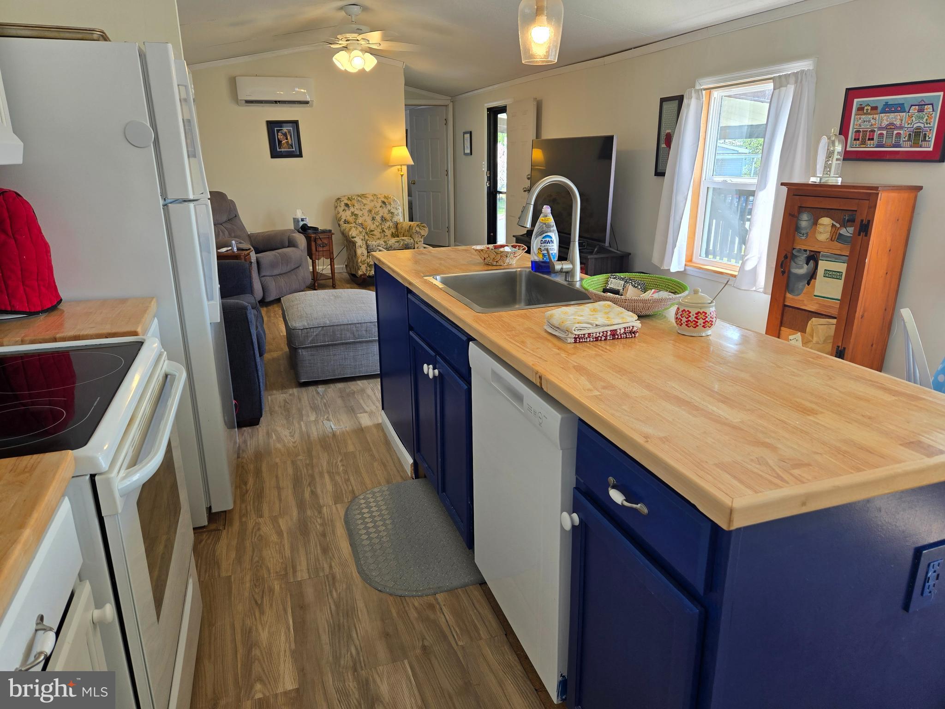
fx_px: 628
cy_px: 354
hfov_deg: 73.9
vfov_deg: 58.9
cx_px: 472
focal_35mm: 23
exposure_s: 1/120
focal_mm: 5.4
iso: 40
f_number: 1.8
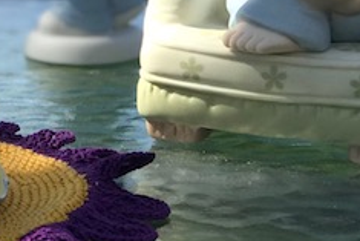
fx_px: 2021
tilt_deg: -11.5
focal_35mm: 202
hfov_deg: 10.1
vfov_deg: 6.8
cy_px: -45
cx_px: -44
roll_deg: +1.8
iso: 20
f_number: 2.8
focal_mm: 6.6
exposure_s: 1/556
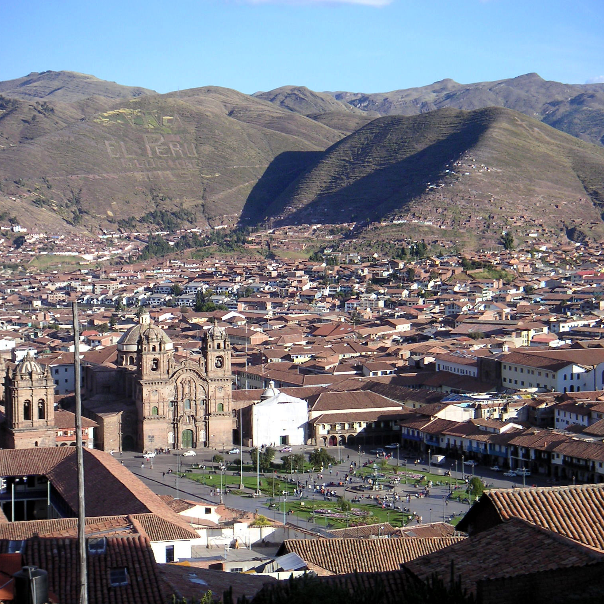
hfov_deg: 21.1
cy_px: 301
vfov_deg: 21.1
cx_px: 312
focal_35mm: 82
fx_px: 1619
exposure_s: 1/500
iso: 50
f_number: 3.1
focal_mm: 10.7
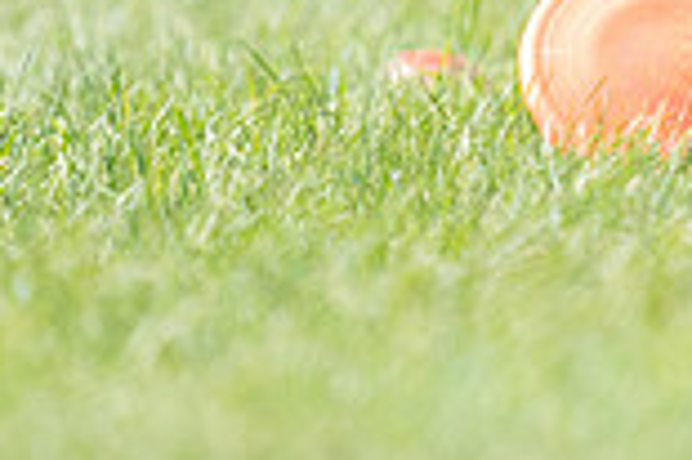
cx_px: 719
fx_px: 43204
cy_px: -346
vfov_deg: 0.6
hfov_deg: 0.9
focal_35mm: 2250
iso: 2500
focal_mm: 600
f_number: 6.3
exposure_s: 1/4000
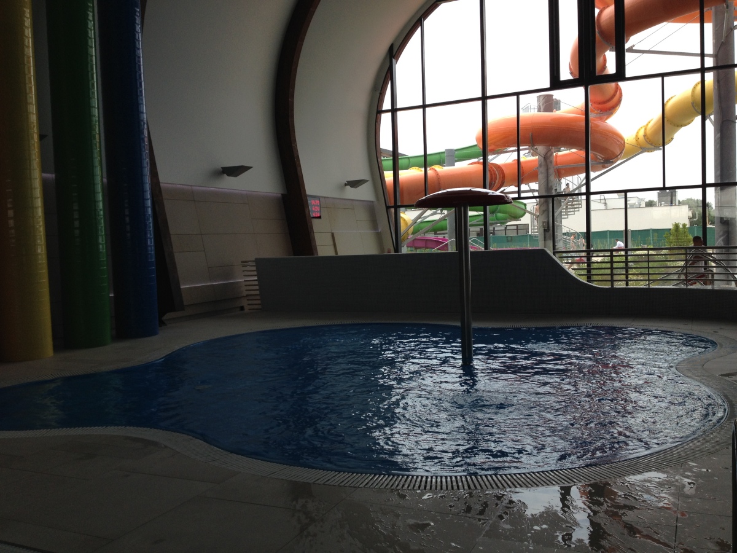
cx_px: 368
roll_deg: +2.7
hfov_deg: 52.6
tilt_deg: -5.7
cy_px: 276
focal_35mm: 35
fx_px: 745
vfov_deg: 40.7
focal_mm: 4.28
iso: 50
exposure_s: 1/587
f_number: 2.4
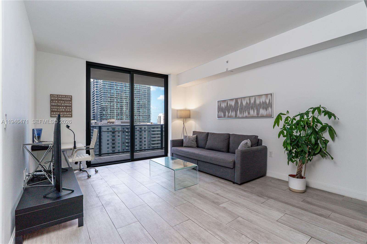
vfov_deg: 70.4
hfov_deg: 93.3
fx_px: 173
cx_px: 184
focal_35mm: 17
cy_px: 122
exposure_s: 1/50
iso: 200
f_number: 8
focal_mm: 17
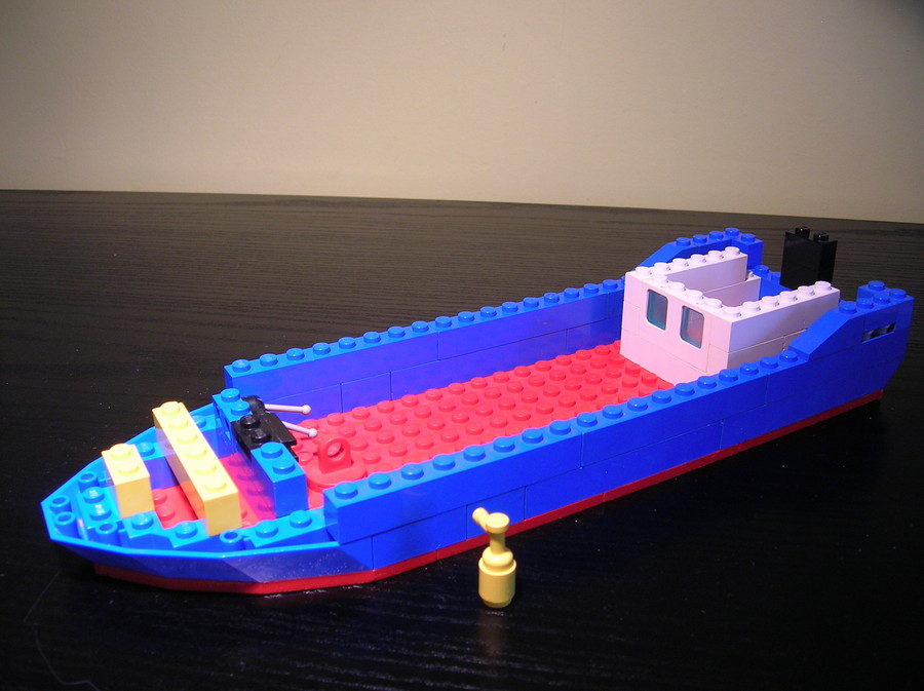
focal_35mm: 34
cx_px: 462
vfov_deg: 41.7
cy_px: 346
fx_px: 907
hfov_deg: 54.0
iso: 50
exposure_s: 1/6.7
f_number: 2.9
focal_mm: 5.7
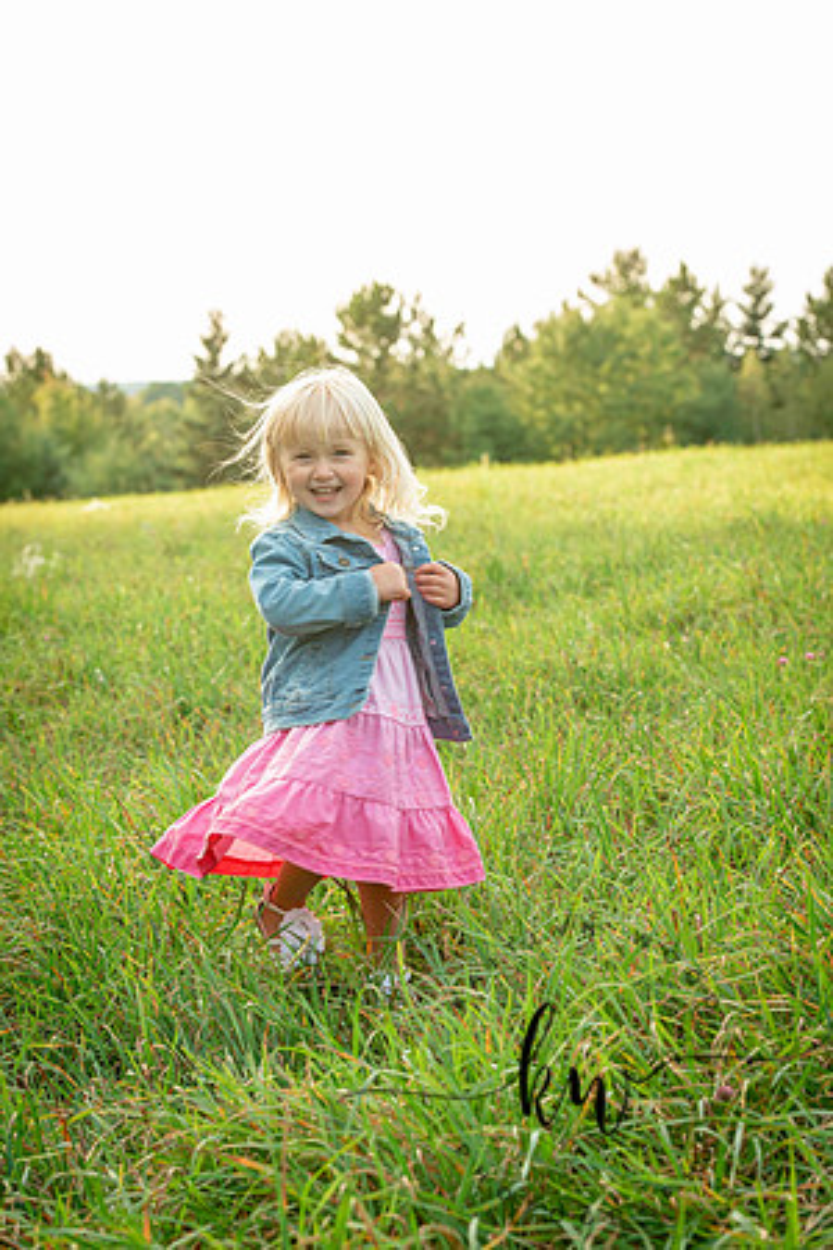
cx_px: 416
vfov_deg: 22.6
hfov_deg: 15.2
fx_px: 3124
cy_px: 625
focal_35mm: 90
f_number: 6.3
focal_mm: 90
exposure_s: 1/200
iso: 400
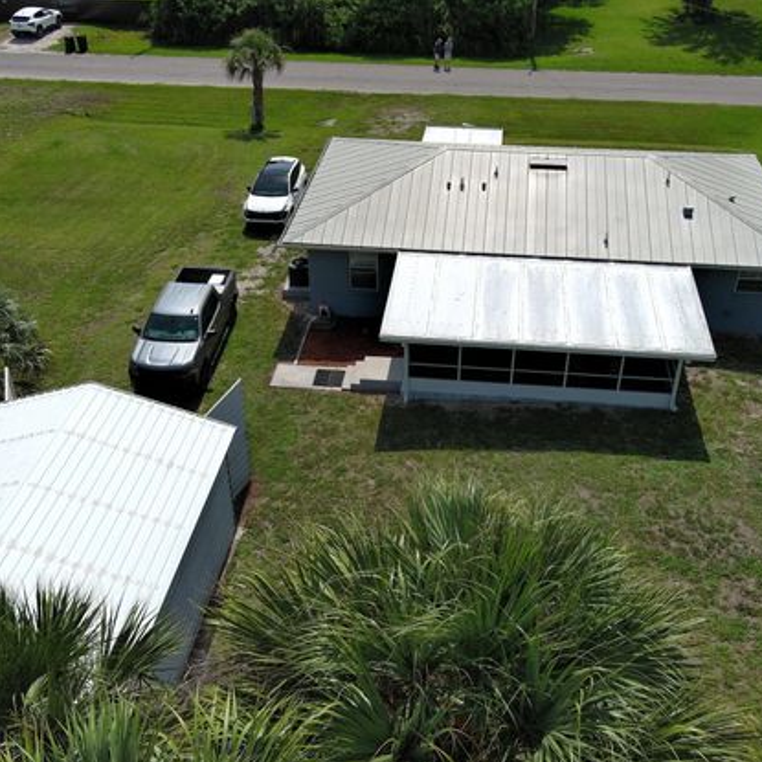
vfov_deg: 43.9
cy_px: 390
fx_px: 946
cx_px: 404
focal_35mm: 38
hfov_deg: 43.8
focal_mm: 10.57
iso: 100
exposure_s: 1/2227
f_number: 2.8
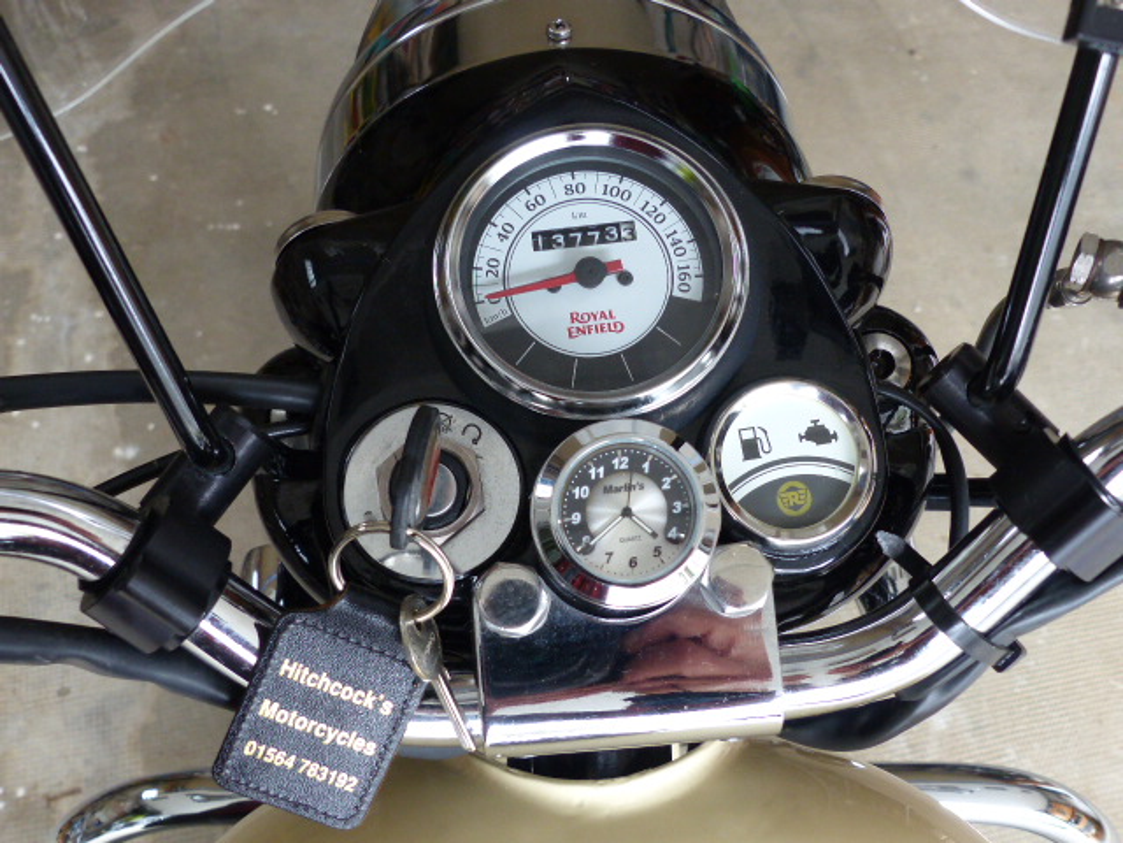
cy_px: 422
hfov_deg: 47.9
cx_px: 562
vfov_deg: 36.8
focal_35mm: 39
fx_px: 1265
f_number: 2.8
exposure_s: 1/60
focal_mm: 6.8
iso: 320
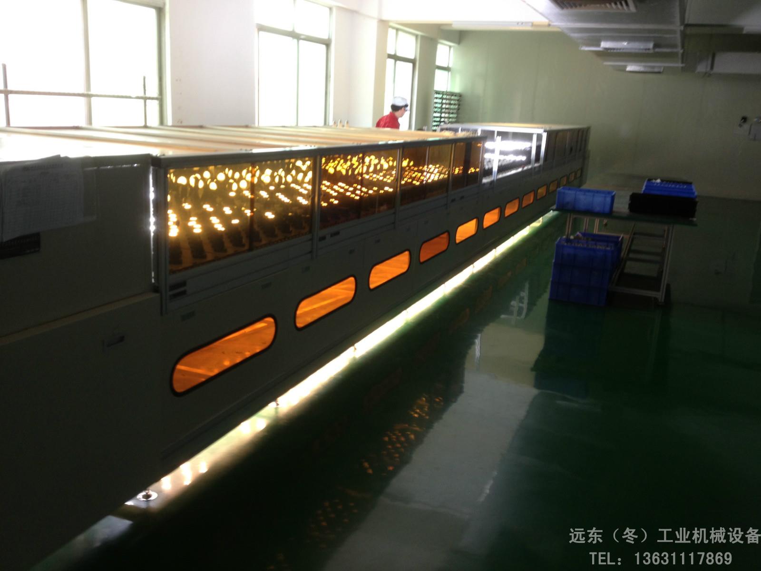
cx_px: 380
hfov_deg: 52.6
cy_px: 286
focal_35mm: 35
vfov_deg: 40.7
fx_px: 769
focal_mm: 4.28
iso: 50
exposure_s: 1/30
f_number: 2.4
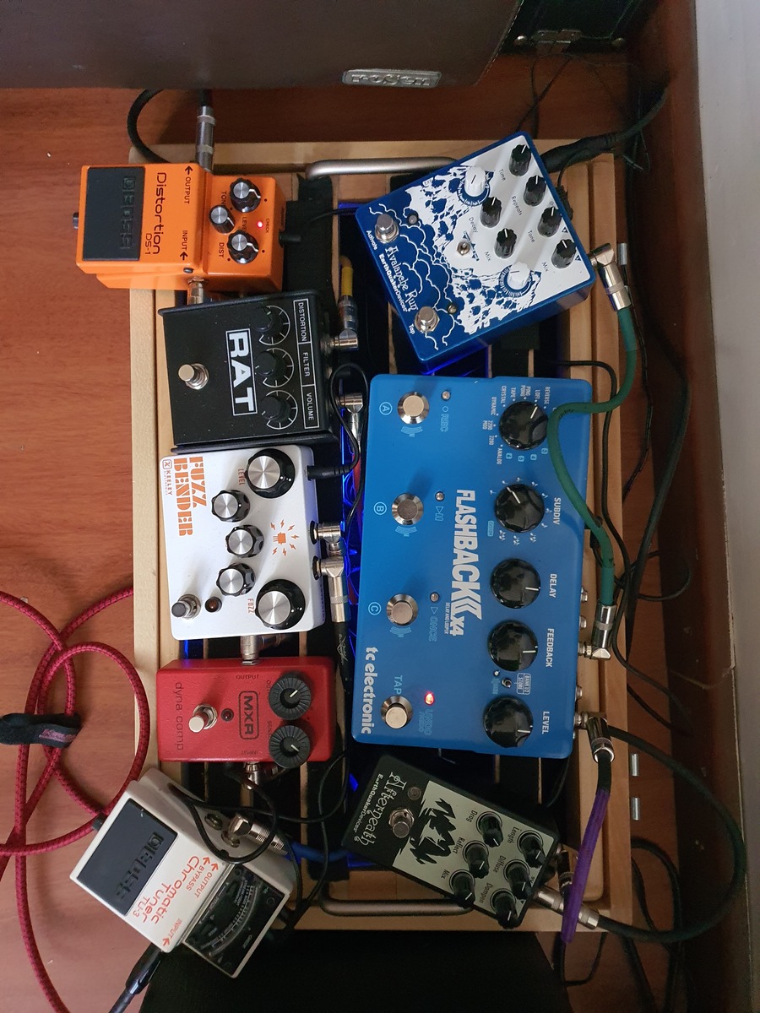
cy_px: 506
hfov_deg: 53.1
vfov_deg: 67.3
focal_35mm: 26
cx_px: 380
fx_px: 761
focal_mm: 4.3
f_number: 1.5
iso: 500
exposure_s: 1/25
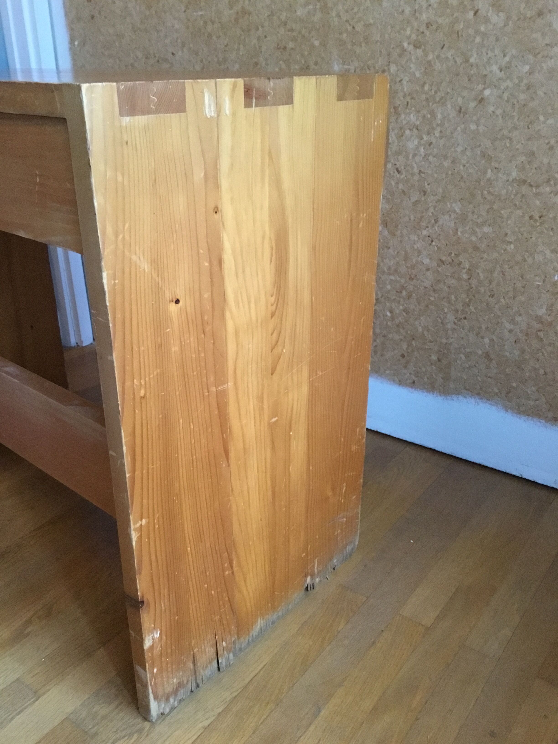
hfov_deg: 45.4
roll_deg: +0.2
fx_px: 666
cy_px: 372
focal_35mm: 31
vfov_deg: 58.4
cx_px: 279
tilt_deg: -24.8
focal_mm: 3.3
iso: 250
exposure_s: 1/17
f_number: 2.4
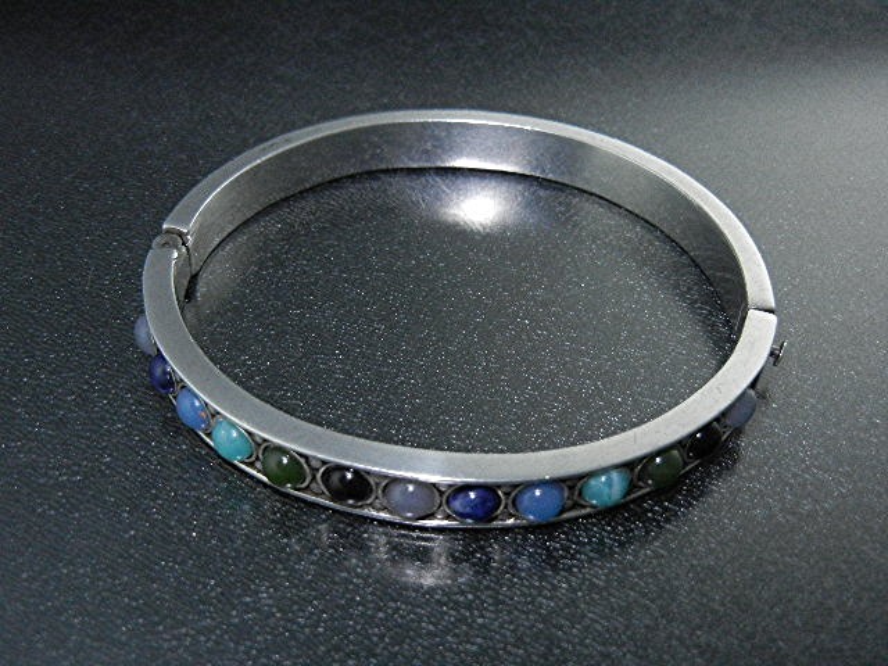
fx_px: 1154
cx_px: 444
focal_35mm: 45
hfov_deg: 42.1
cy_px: 333
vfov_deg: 32.2
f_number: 7.6
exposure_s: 1/30
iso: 800
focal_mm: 8.1
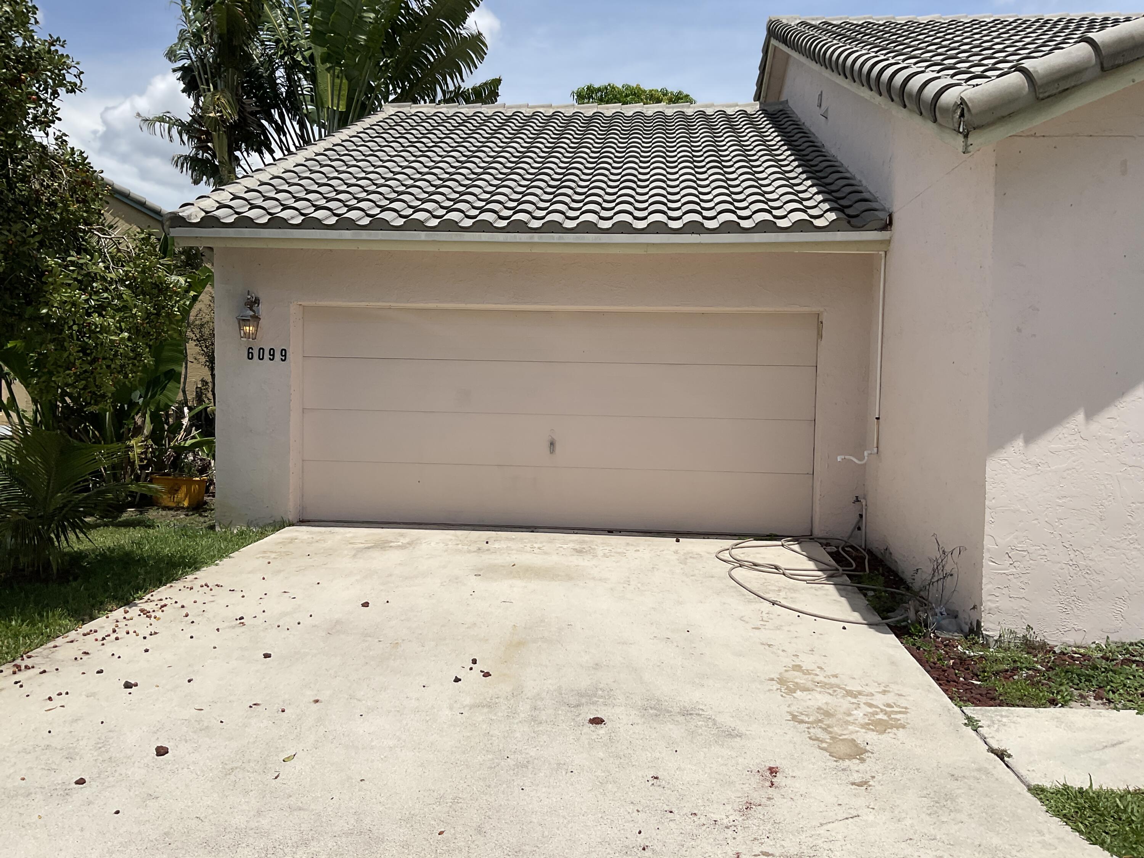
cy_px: 429
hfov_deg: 61.7
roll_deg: -1.1
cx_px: 572
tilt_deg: -3.3
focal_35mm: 29
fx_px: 958
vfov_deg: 48.2
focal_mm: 3
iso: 16
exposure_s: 1/4785
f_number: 1.8
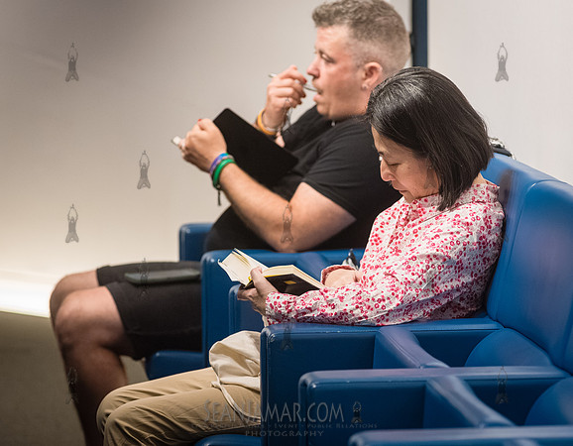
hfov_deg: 9.8
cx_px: 362
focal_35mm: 200
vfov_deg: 7.6
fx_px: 3356
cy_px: 278
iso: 4000
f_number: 4
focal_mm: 145
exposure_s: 1/320
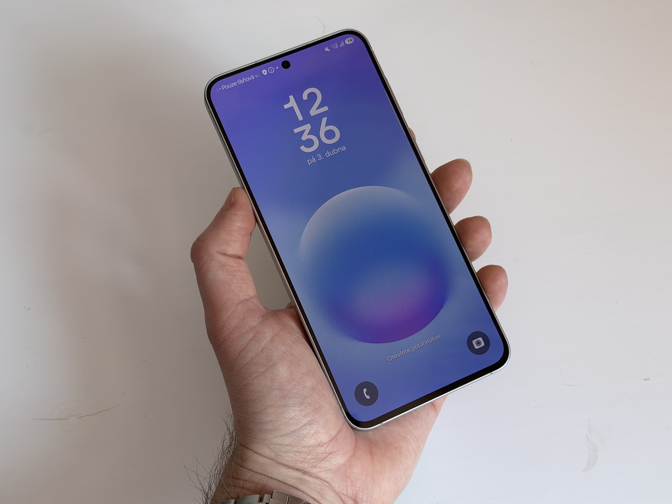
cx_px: 336
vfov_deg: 30.3
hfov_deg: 39.7
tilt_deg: -67.1
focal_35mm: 48
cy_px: 252
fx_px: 932
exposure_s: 1/121
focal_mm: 6.76
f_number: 1.78
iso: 64
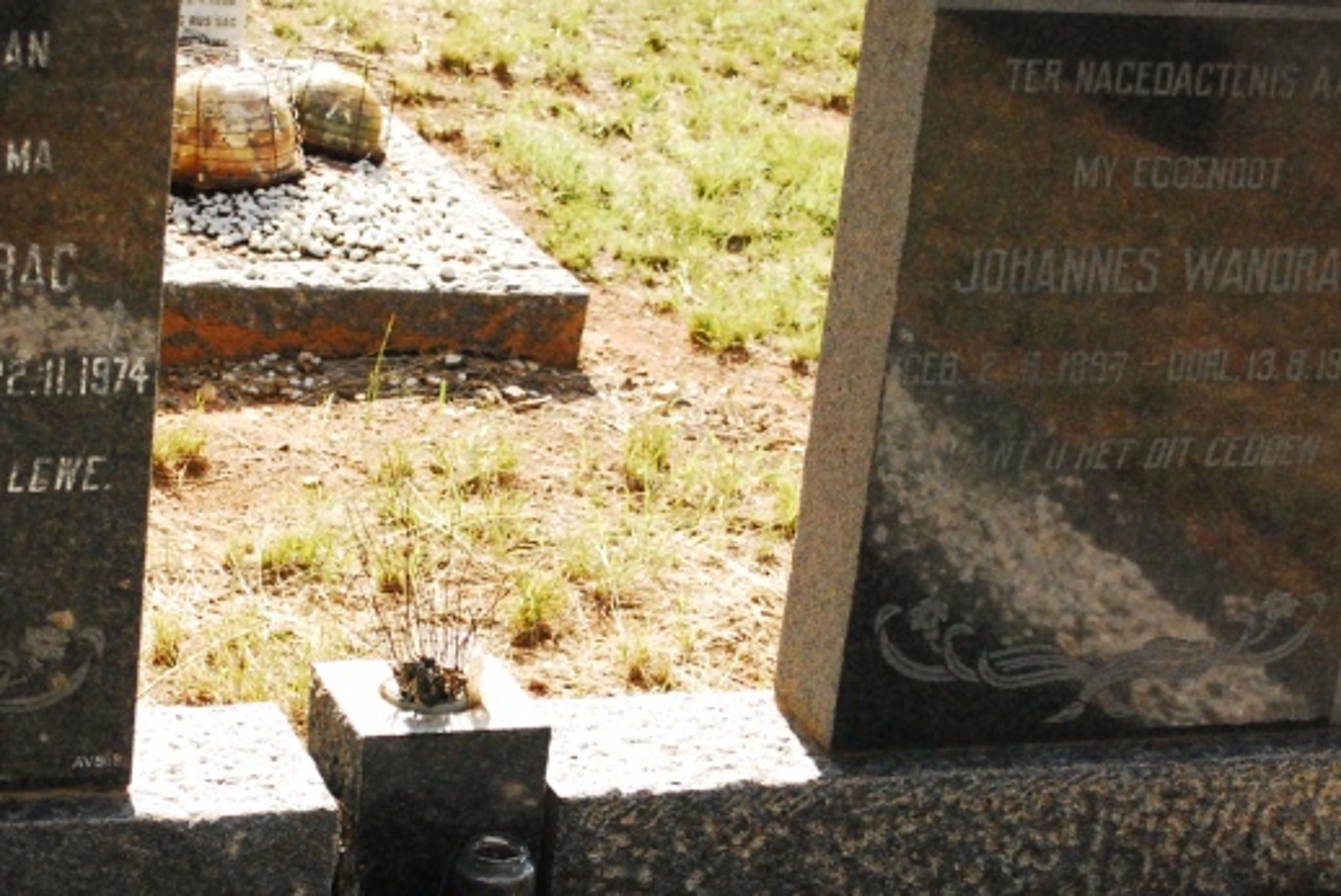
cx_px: 533
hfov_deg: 22.8
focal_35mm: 89
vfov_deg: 15.4
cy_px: 568
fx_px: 3317
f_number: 4.8
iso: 1600
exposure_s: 1/4000
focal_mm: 30
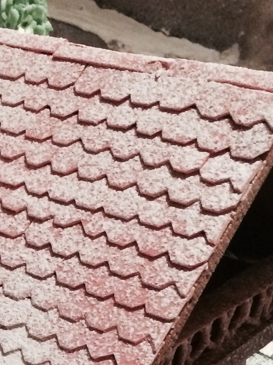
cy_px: 388
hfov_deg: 14.0
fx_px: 1041
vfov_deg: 19.1
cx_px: -136
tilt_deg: -32.9
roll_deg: +4.0
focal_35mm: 99
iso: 320
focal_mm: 4.15
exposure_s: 1/30
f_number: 2.2
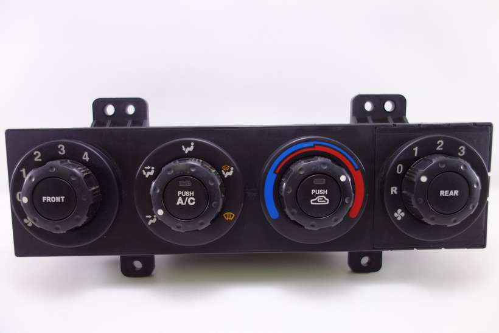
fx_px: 388
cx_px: 250
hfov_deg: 65.5
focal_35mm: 28
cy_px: 166
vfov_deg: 46.4
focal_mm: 10.4
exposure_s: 1/100
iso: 125
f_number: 1.8
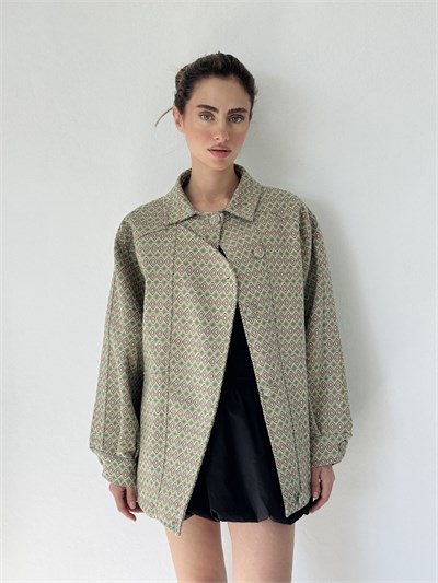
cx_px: 219
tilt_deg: -6.2
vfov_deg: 39.6
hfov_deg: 30.3
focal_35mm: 48
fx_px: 809
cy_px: 292
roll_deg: +0.9
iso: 64
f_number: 1.78
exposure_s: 1/294
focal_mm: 6.76
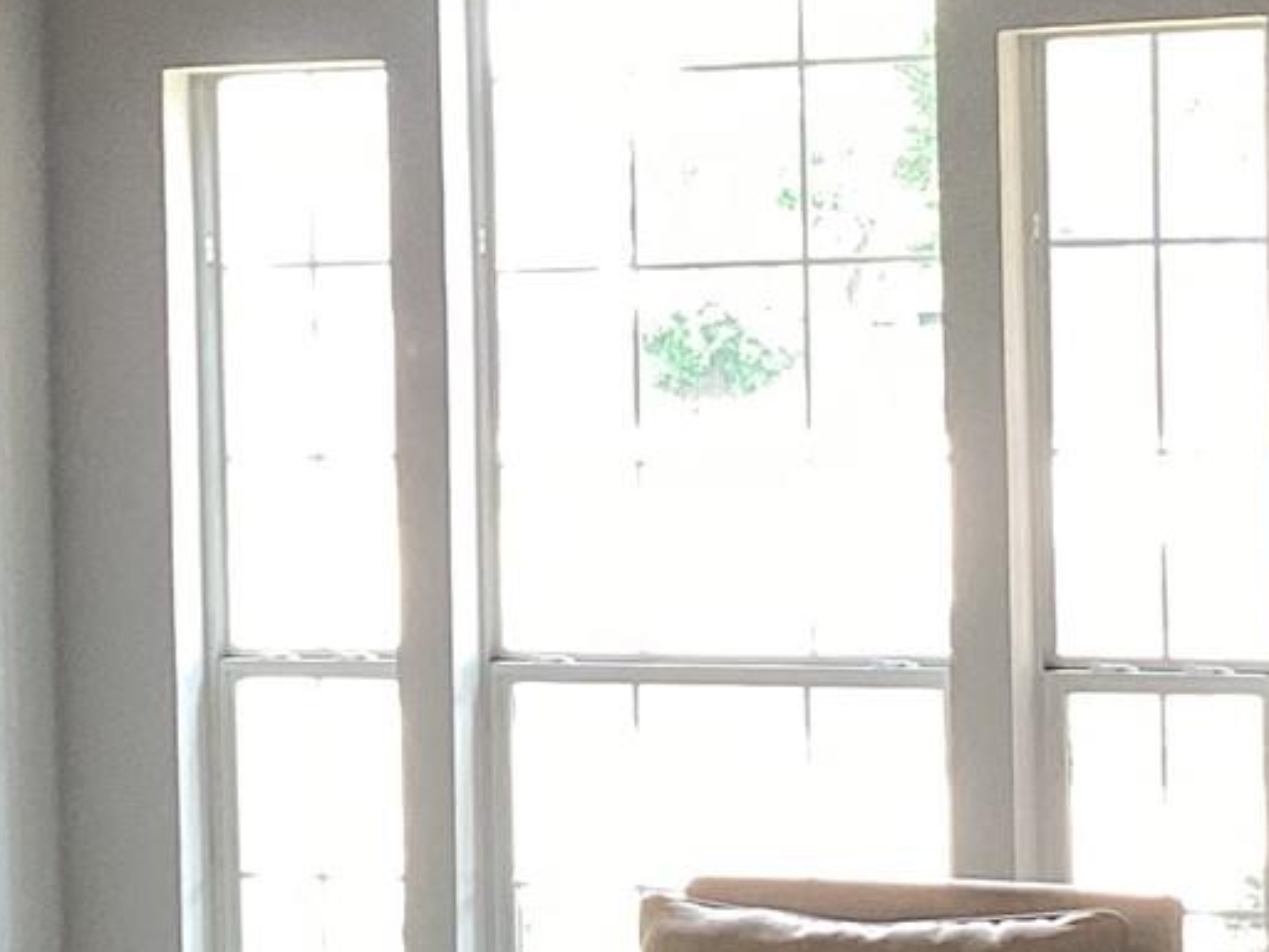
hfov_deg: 15.8
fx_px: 4546
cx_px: 342
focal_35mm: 124
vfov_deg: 11.9
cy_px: 330
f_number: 2.4
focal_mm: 3.3
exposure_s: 1/60
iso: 80
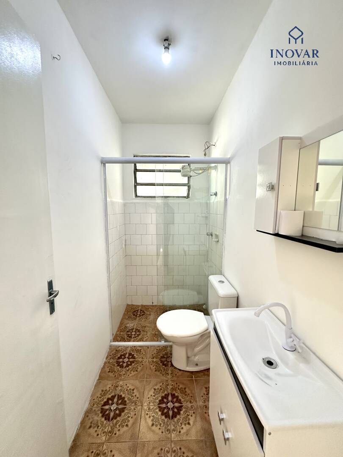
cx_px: 172
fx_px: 185
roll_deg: +0.1
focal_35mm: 14
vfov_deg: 102.1
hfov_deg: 85.7
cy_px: 228
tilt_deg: -7.0
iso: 200
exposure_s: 1/60
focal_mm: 2.22
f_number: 2.2
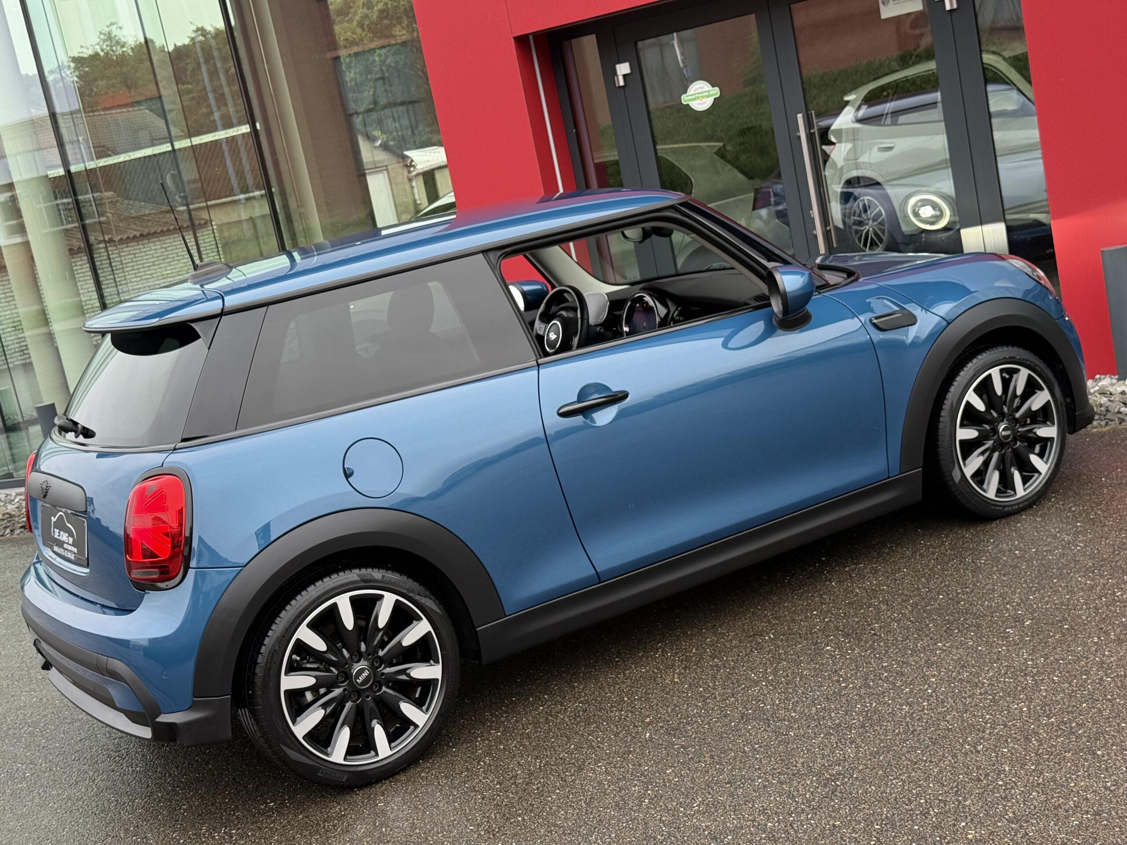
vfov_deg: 30.3
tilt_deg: -10.0
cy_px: 422
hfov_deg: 39.7
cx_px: 564
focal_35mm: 48
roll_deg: +12.3
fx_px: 1563
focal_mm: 6.76
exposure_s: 1/161
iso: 100
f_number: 1.78
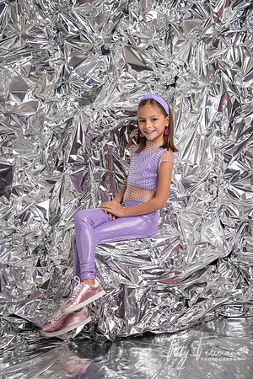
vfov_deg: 33.9
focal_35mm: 59
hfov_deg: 23.0
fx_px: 622
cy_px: 190
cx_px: 126
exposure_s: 1/125
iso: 160
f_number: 5
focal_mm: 59
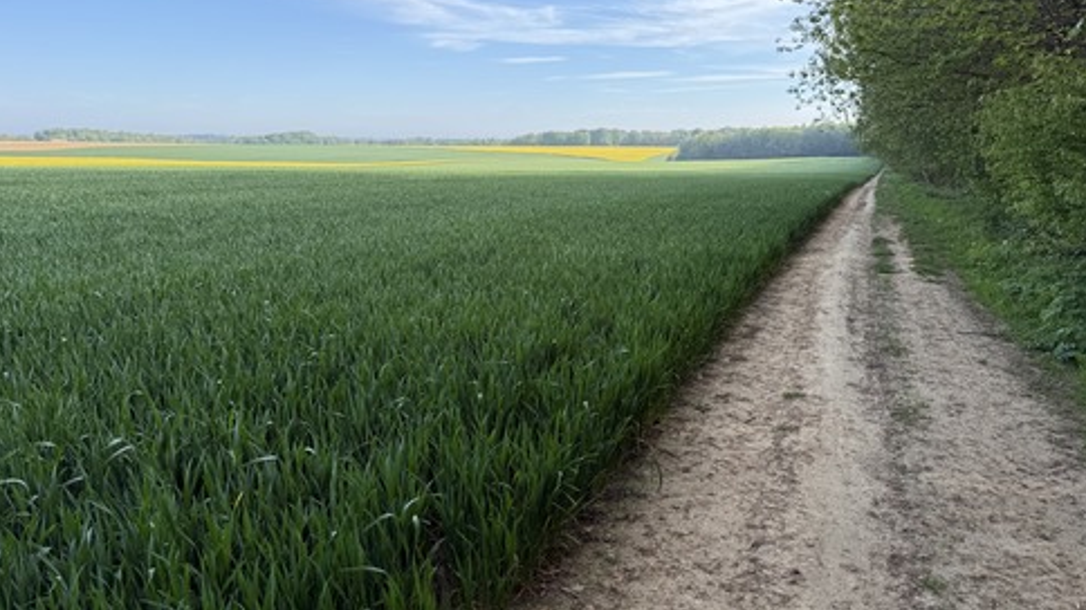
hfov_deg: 69.9
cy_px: 281
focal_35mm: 27
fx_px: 777
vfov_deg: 42.8
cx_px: 539
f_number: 1.78
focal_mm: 6.76
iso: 80
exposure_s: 1/1949
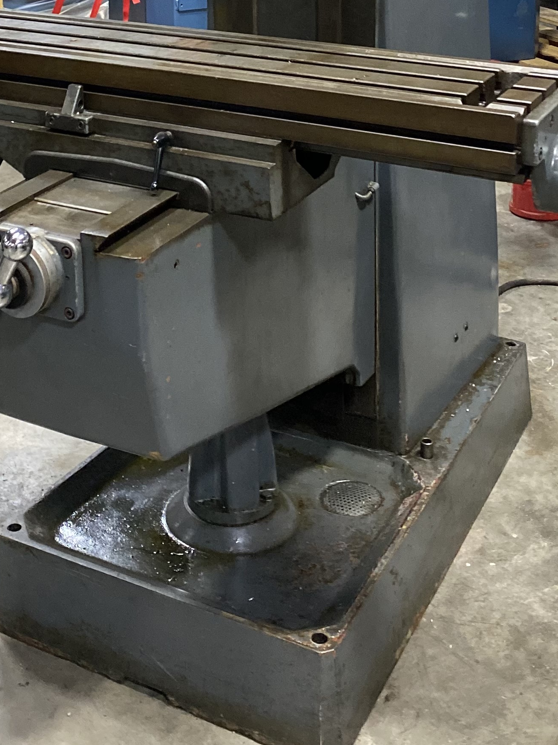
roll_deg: +0.4
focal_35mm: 60
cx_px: 191
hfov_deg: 24.3
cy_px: -31
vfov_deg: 29.6
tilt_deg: -9.0
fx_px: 1290
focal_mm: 4.25
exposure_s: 1/40
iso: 400
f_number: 1.8
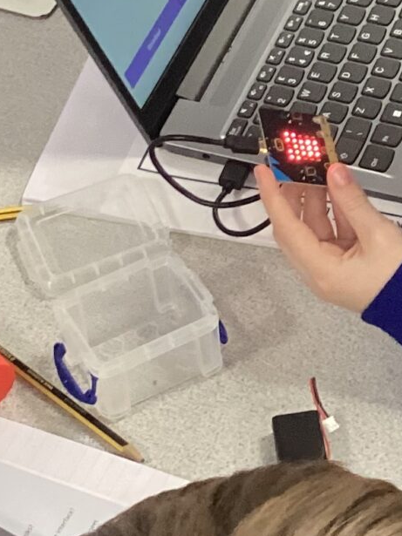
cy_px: 157
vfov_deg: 15.2
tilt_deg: -44.7
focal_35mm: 129
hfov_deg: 11.5
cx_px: 311
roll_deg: +3.7
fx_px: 1998
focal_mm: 3.3
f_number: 2.4
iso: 320
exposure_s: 1/50
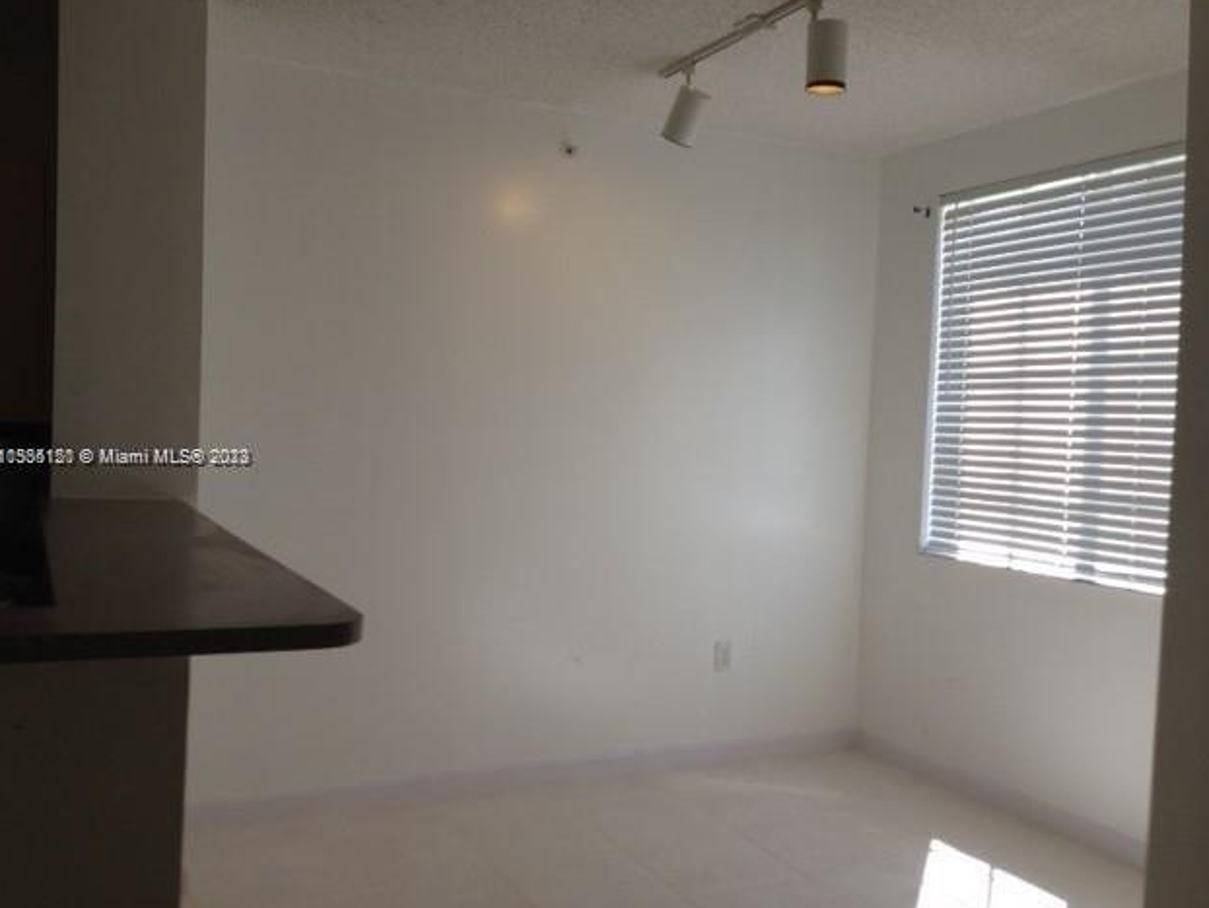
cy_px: 459
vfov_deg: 39.7
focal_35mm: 36
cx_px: 603
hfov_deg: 51.3
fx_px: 1258
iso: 50
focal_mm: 4.28
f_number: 2.4
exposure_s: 1/124
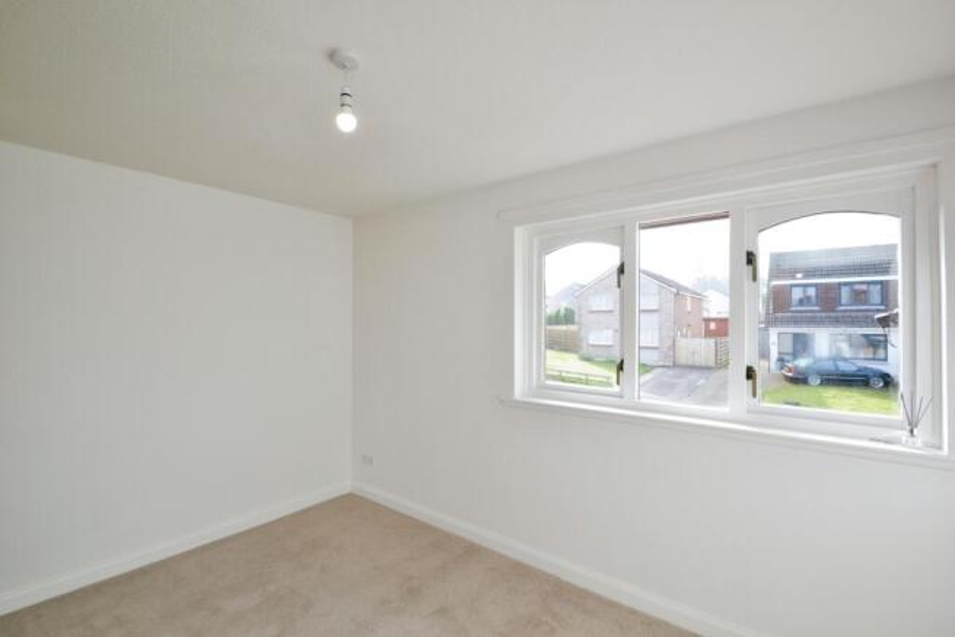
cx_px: 478
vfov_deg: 77.4
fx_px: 398
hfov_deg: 100.4
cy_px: 318
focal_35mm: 15
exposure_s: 1/50
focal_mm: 10
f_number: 9
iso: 280
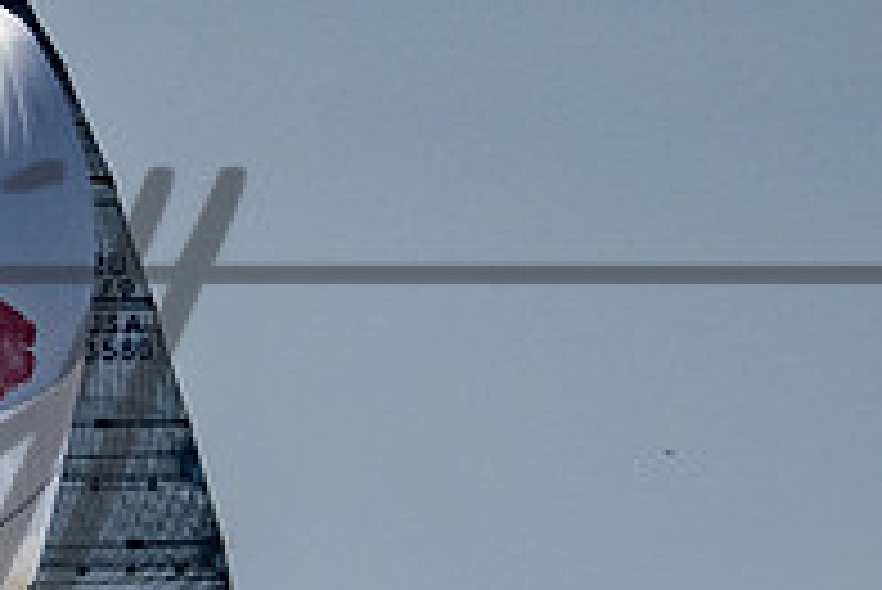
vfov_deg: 1.0
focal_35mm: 1329
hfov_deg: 1.6
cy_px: -670
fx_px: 32584
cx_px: 127
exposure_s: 1/5000
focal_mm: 200
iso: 200
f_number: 6.3
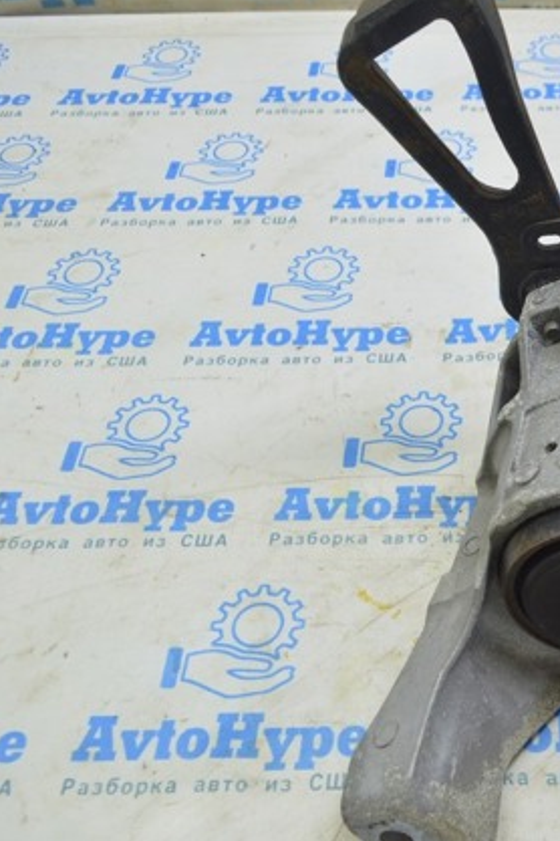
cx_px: 546
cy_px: 420
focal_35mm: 46
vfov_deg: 42.7
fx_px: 1073
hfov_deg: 27.7
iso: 400
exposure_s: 1/20
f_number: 5.6
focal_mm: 20
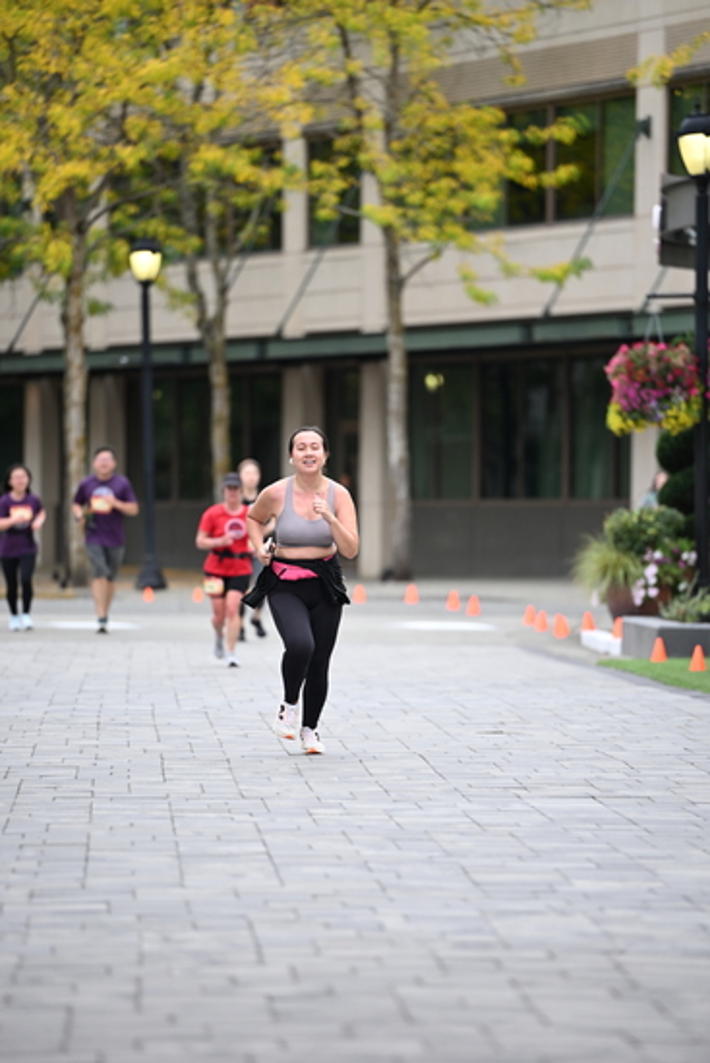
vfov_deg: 10.3
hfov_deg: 6.9
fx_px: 5912
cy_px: 532
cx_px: 355
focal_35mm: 200
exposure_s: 1/1600
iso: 640
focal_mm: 200
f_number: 2.8
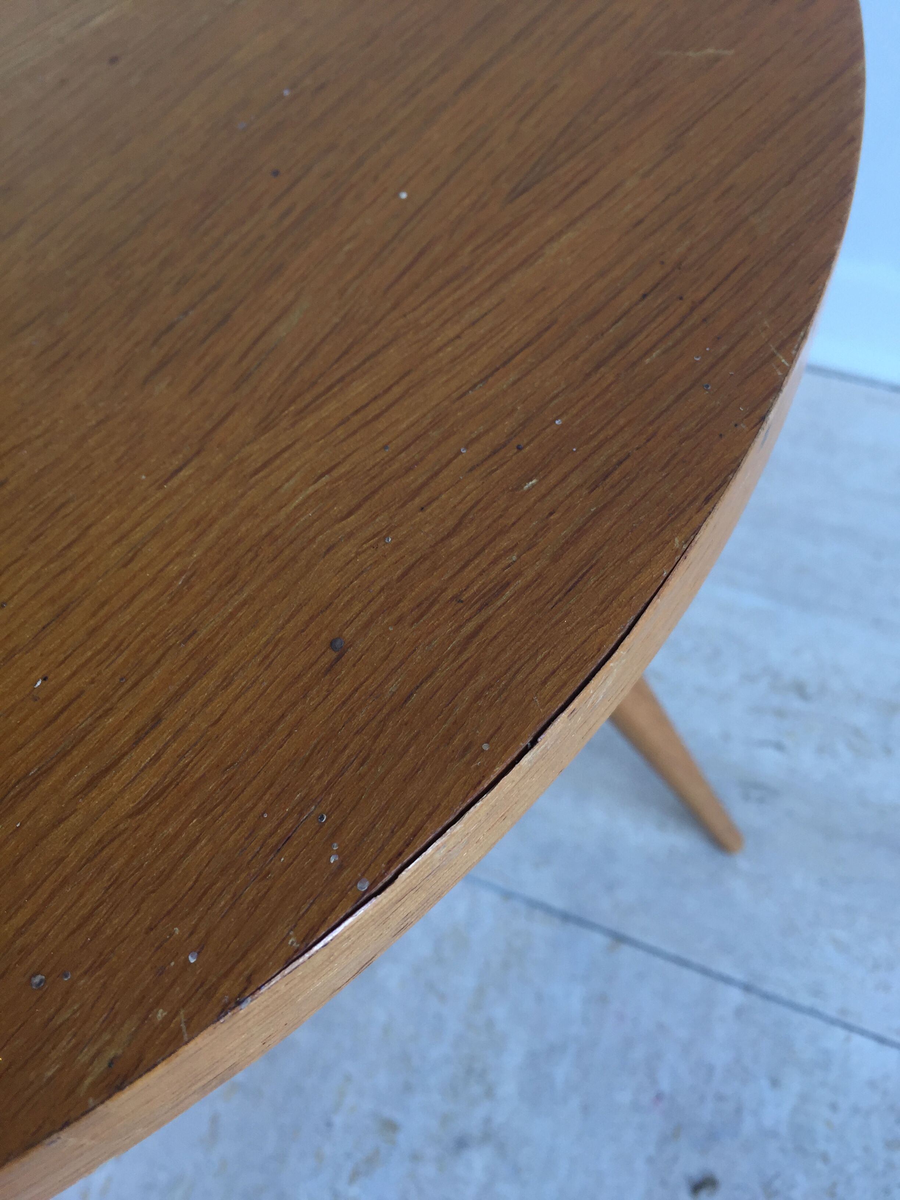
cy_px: 600
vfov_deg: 61.7
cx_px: 450
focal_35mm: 29
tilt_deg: -59.1
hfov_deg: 48.2
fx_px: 1005
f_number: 2.2
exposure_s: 1/50
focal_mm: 4.15
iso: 32
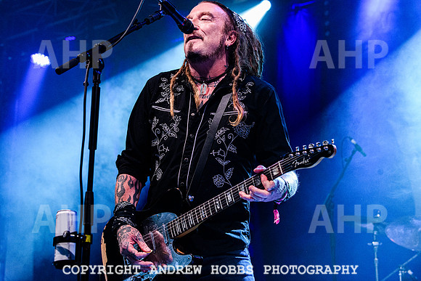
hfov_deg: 28.8
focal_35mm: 70
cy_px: 140
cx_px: 210
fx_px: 819
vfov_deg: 19.5
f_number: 5
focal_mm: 70
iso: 5600
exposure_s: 1/400
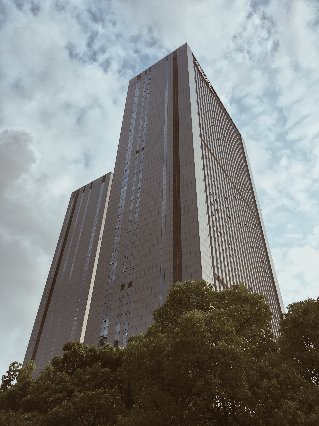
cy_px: 213
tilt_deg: +44.0
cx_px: 160
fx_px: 356
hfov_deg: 48.2
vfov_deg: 61.7
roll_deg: -3.9
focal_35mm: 29
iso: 25
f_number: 2.2
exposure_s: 1/126
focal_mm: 4.15
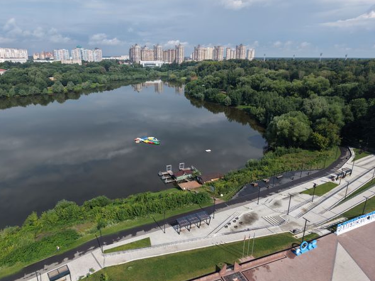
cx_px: 182
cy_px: 144
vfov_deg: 54.9
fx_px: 271
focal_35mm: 25
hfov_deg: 69.4
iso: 140
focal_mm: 8.67
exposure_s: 1/640
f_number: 1.8
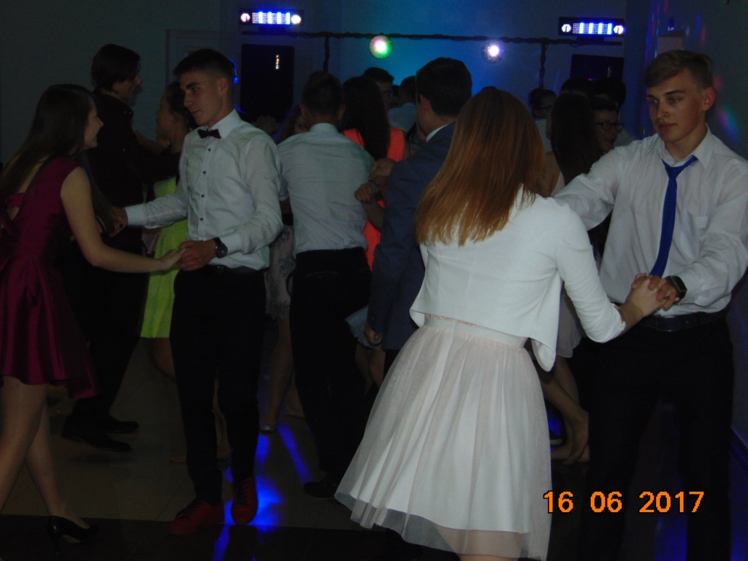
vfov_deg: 20.7
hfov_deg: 27.4
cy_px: 280
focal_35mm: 71
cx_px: 374
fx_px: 1534
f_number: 3.7
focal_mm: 12.8
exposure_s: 1/60
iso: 200
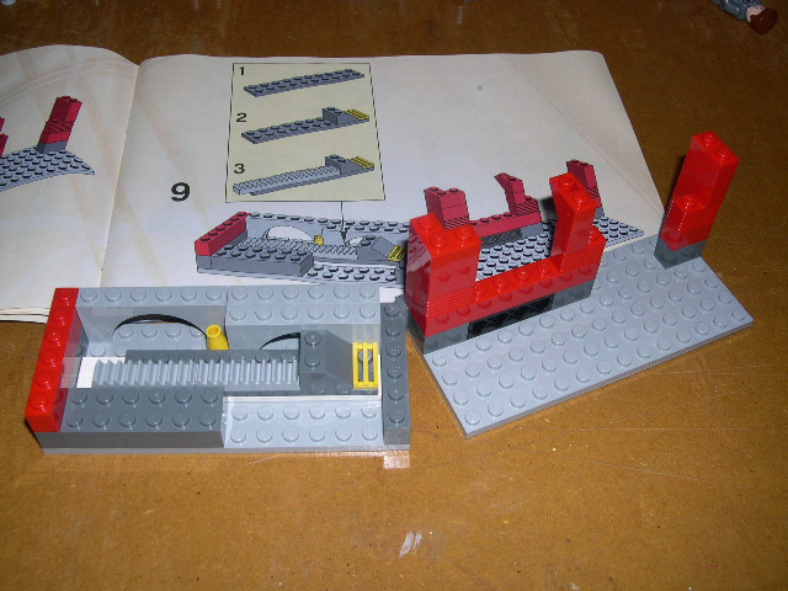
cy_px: 296
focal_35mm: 38
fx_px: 865
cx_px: 394
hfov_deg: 49.0
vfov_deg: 37.7
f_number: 7.6
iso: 100
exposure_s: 1/60
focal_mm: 8
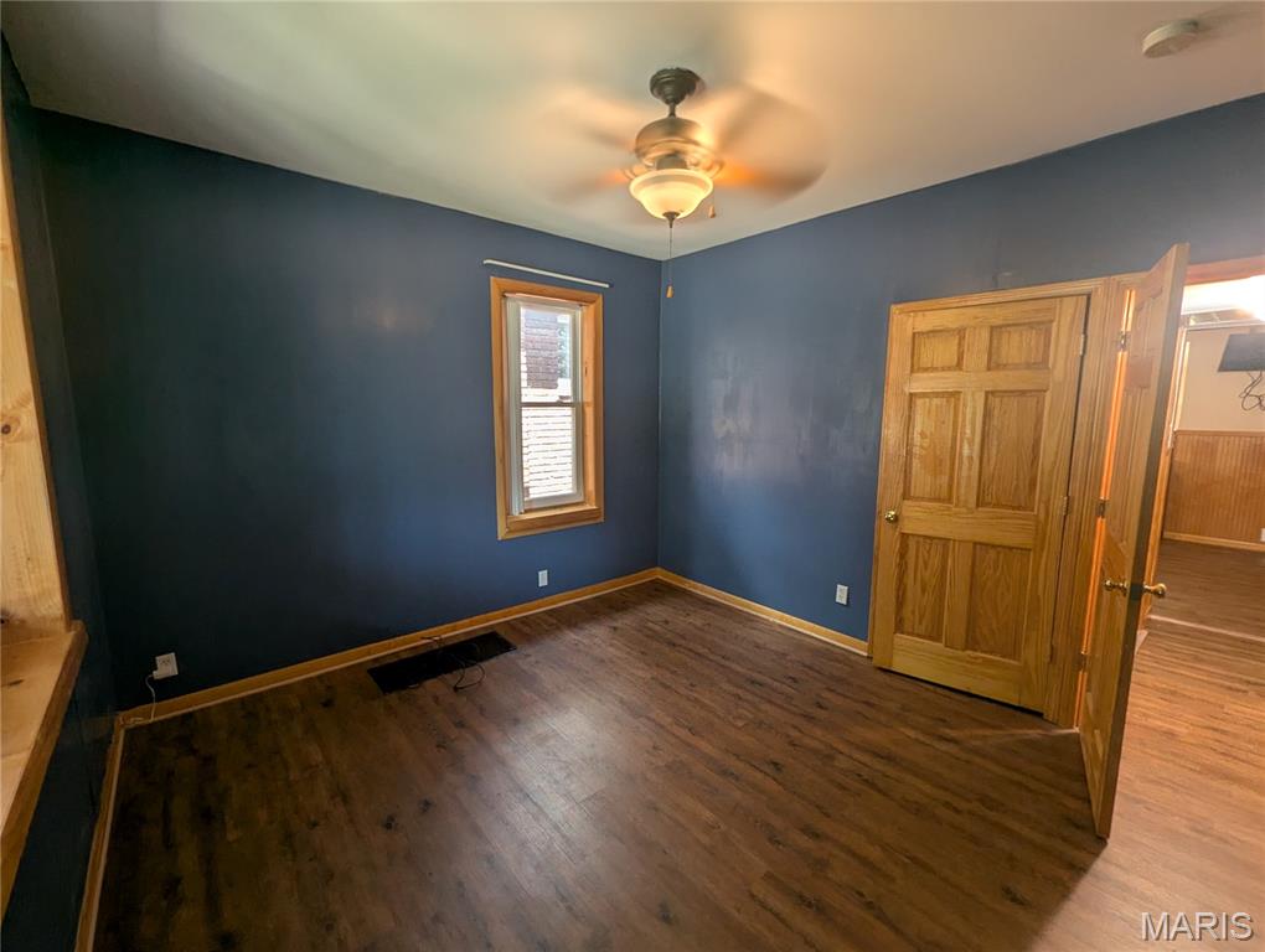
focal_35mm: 13
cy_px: 476
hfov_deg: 106.1
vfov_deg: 90.1
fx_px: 476
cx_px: 632
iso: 160
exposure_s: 1/60
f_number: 2.2
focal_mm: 1.95
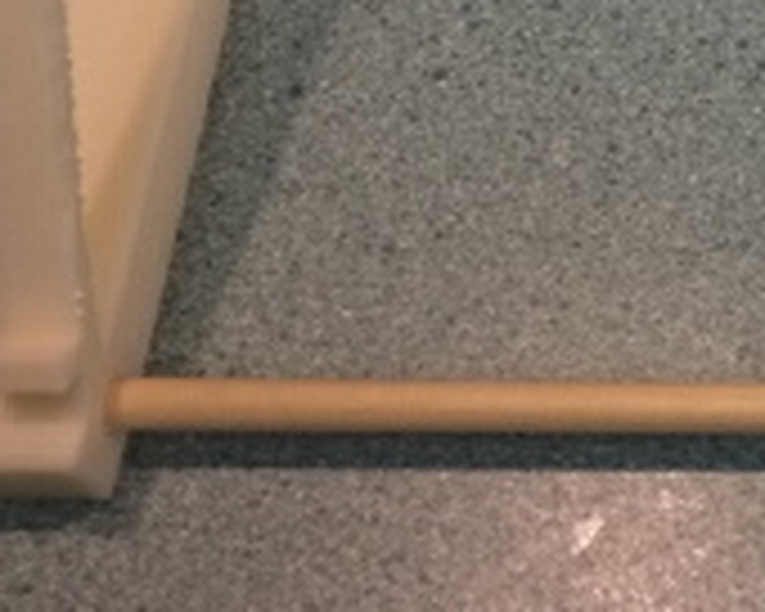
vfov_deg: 16.4
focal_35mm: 89
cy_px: -162
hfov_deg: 19.9
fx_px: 2015
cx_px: 974
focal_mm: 4.15
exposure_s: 1/30
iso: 100
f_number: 2.2
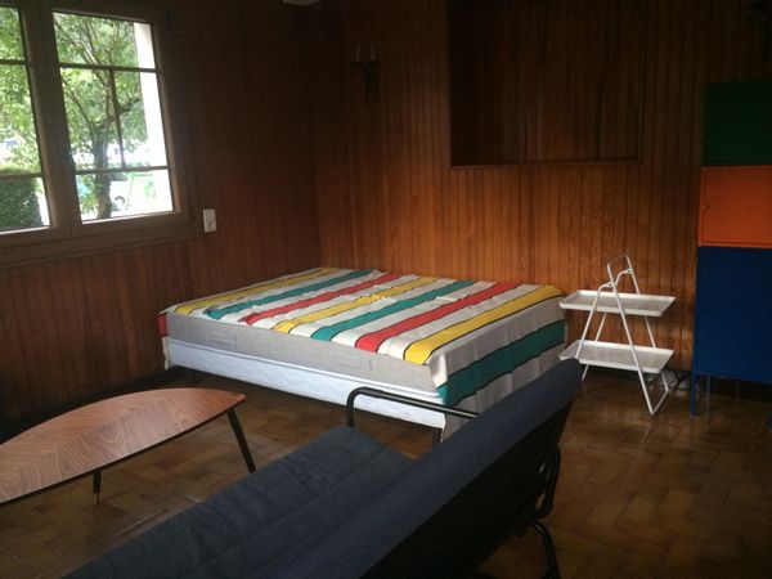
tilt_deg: -15.9
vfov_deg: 48.2
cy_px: 290
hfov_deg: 61.7
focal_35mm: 29
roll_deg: +2.1
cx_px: 386
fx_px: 647
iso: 250
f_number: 2.2
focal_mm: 4.15
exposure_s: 1/25
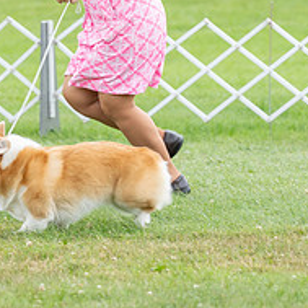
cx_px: 125
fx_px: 3564
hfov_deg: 4.9
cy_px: 12
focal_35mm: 354
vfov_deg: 4.9
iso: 400
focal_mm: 136
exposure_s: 1/400
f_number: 4.5
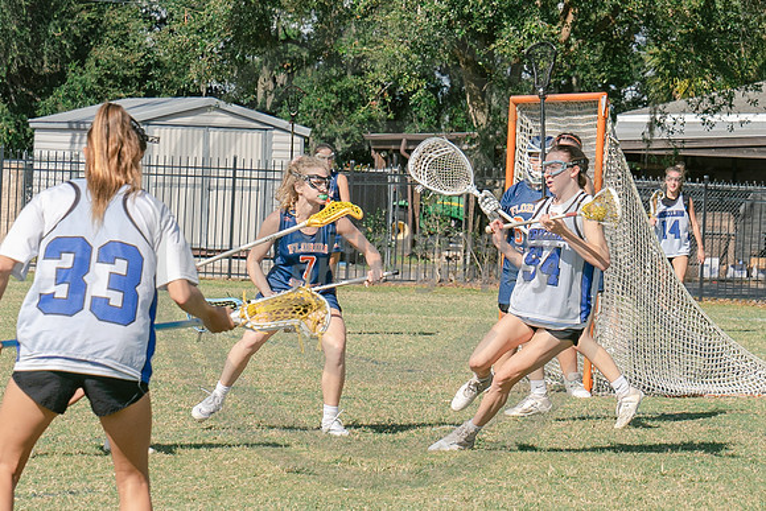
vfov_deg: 6.2
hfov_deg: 9.3
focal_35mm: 222
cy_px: 244
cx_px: 537
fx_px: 4723
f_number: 5.6
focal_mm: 70
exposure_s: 1/1250
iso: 250
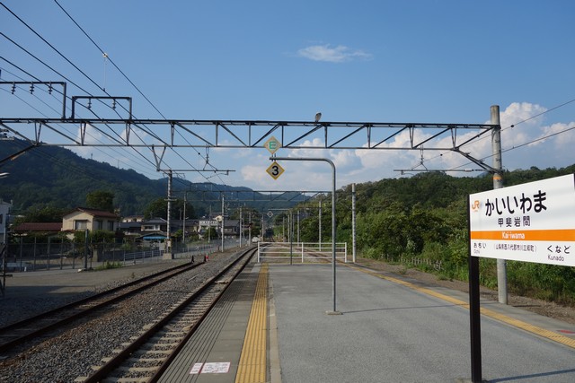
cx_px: 288
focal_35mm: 28
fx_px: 447
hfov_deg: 65.5
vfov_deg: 46.4
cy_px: 192
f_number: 5.6
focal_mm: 10.4
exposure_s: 1/640
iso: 125
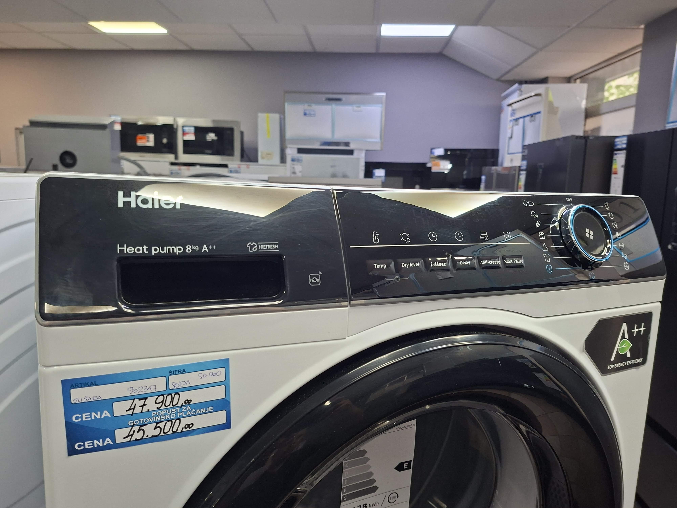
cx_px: 338
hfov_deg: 73.9
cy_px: 254
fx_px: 450
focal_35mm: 23
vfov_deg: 58.9
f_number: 1.8
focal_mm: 5.54
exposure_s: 1/100
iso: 250
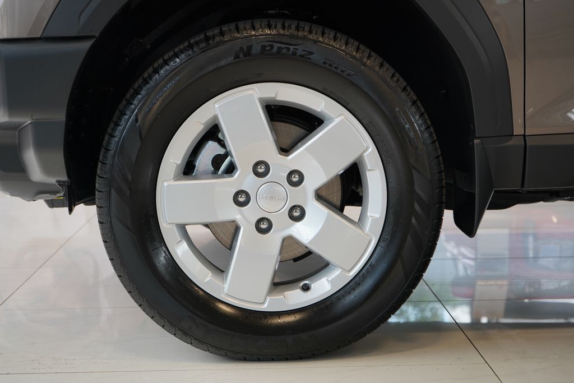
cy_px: 192
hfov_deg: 31.9
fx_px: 1005
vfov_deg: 21.6
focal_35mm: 63
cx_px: 287
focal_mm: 63
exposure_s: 1/80
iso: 400
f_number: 5.6
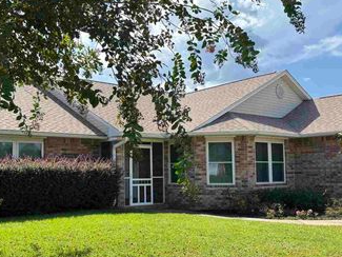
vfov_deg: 35.9
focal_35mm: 40
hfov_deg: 46.5
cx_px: 135
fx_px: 395
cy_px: 149
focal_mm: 5.96
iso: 50
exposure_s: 1/1949
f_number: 1.6
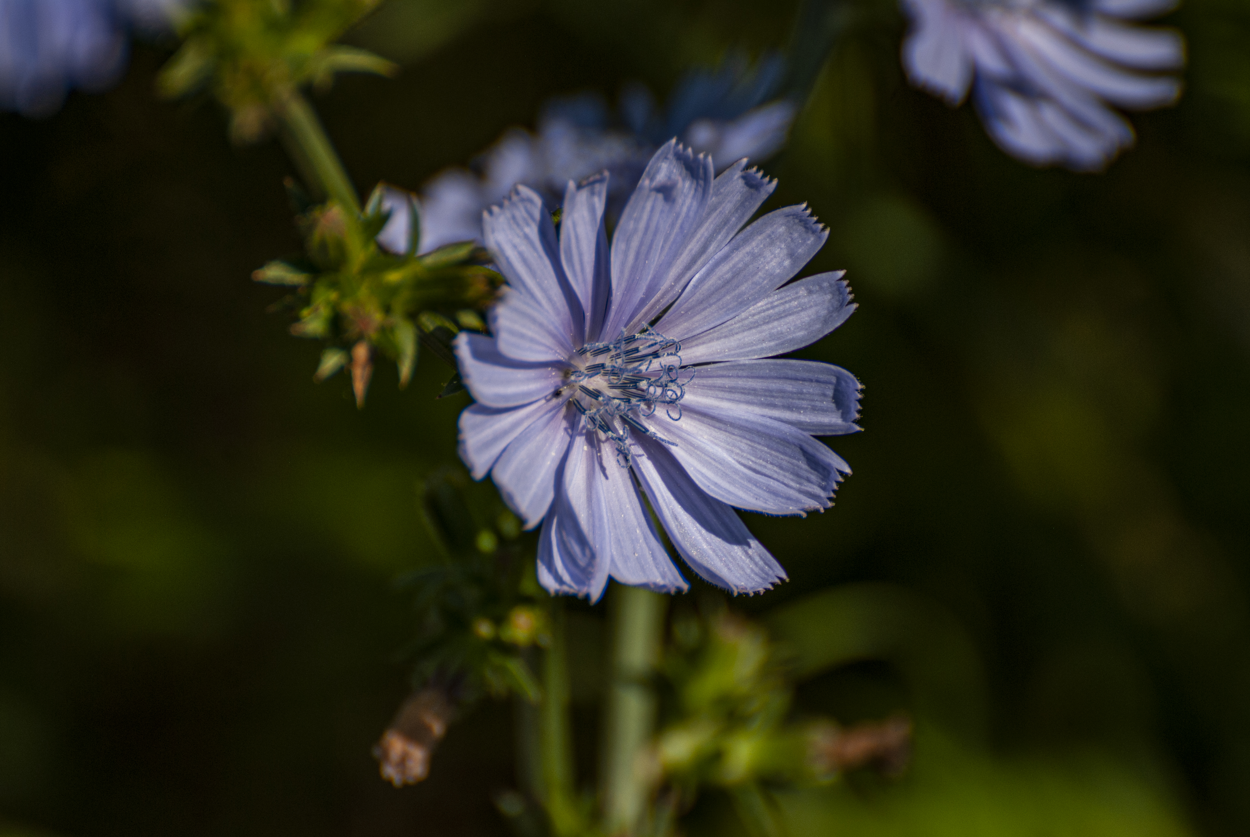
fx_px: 15644
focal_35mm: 450
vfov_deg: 3.1
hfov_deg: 4.6
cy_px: 418
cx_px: 625
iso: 125
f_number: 5.6
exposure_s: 1/500
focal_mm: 300
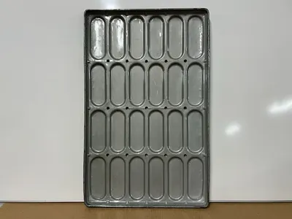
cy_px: 110
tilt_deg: -12.3
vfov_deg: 53.1
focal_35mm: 26
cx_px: 146
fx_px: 219
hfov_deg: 67.3
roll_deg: +0.4
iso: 125
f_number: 1.5
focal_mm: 5.7
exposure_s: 1/60
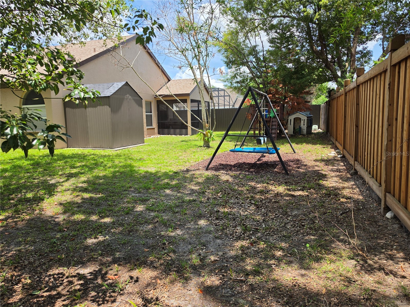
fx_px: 272
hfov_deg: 73.9
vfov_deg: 58.9
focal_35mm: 23
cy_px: 154
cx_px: 205
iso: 64
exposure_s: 1/4235
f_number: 1.4
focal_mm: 6.5
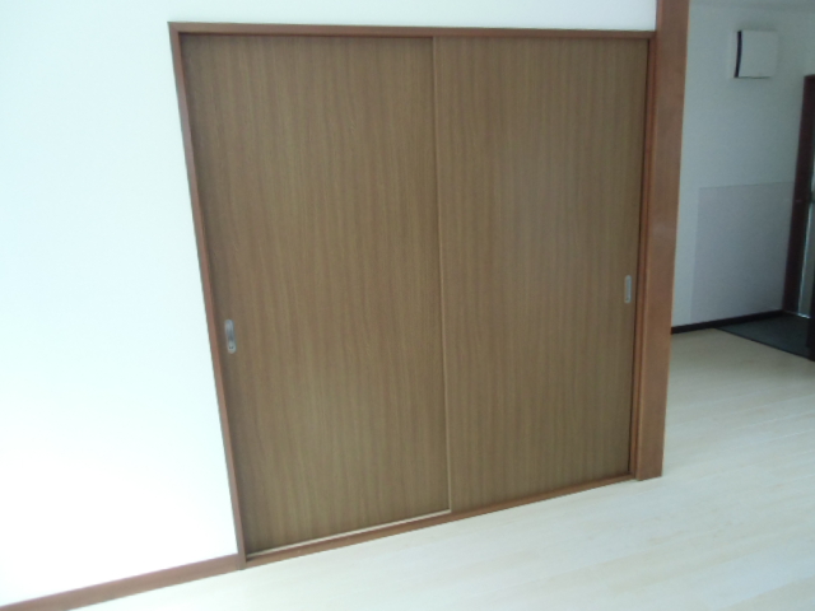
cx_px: 408
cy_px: 306
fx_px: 565
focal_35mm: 24
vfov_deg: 56.8
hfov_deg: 71.6
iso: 400
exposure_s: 1/125
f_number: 3
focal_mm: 4.24
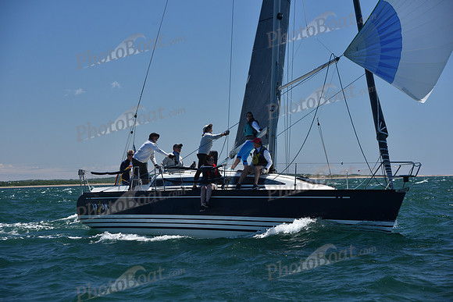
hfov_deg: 19.5
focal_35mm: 105
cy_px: 151
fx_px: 1321
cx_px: 226
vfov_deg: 13.0
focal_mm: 105
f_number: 6.3
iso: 250
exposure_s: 1/800
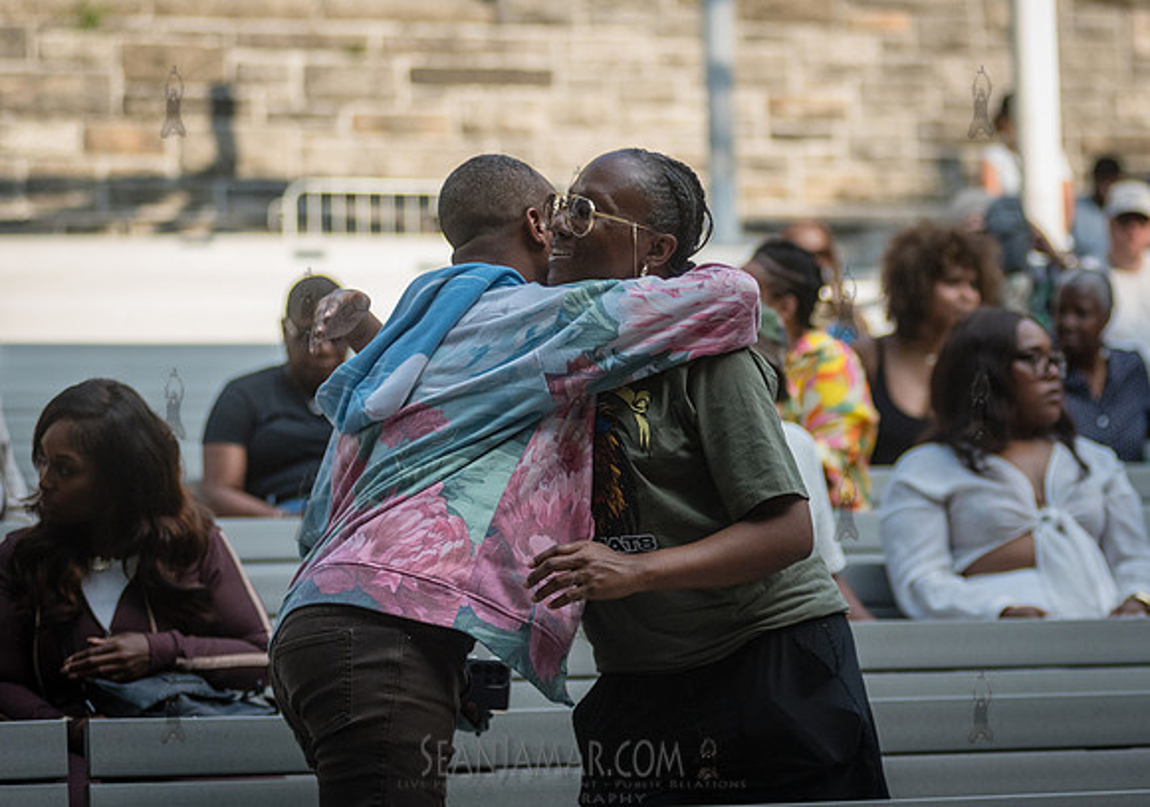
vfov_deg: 10.2
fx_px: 4524
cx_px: 748
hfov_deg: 14.5
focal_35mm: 139
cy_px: 339
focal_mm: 100
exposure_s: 1/4000
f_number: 2.8
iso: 1000
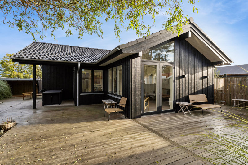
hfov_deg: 87.7
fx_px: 129
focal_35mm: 19
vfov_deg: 65.2
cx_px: 124
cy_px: 82
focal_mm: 12.5
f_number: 8
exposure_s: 1/320
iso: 200
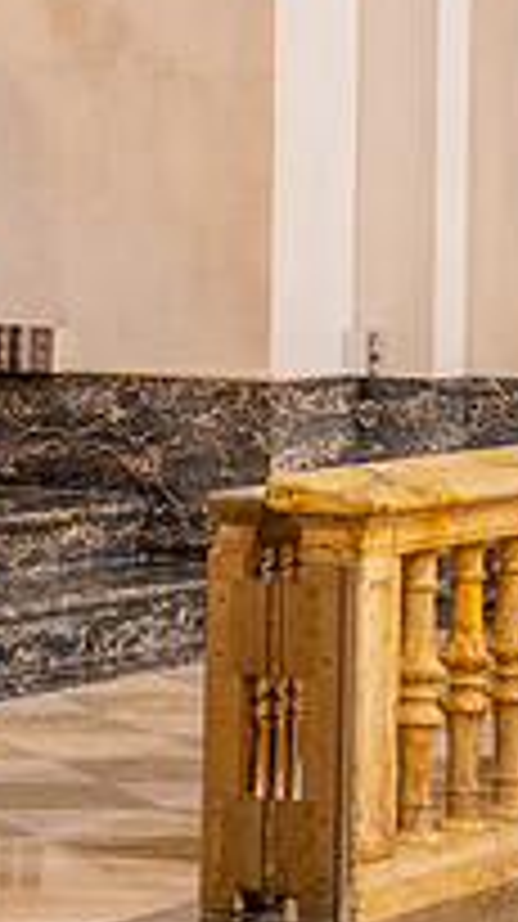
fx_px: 5089
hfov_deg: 5.6
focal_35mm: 208
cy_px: 88
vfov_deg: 10.3
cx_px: -703
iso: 2000
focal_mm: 70
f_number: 2.8
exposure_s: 1/125
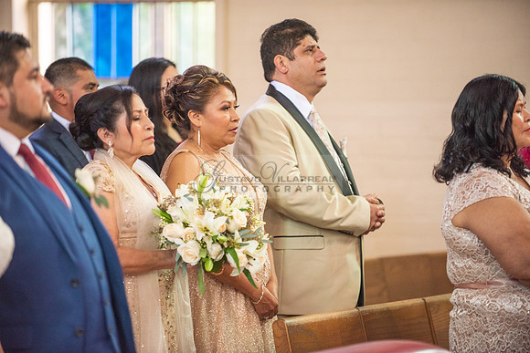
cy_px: 176
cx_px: 265
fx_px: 2282
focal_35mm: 155
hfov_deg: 13.2
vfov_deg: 8.9
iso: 2000
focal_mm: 155
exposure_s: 1/250
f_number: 2.8
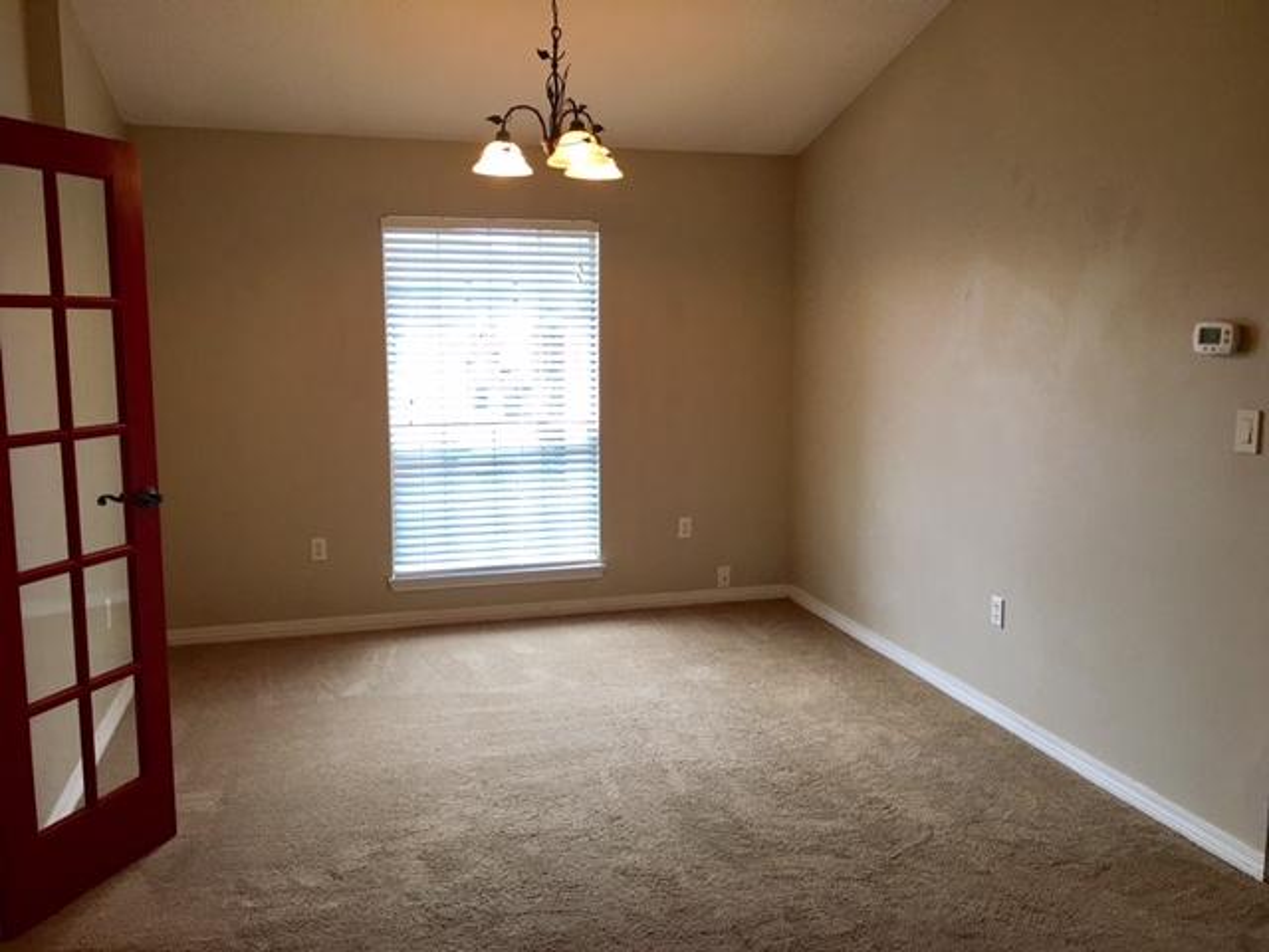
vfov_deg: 48.2
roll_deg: -0.1
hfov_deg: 61.7
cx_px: 634
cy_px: 476
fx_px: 1063
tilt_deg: -7.6
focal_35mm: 29
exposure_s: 1/30
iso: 32
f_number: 2.2
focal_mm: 4.15
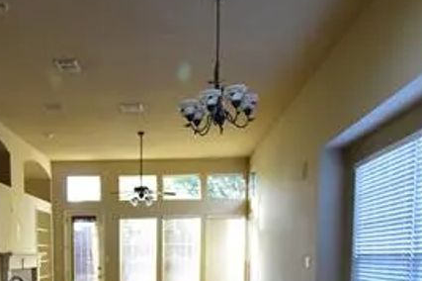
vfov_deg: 33.2
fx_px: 422
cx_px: 135
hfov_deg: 52.0
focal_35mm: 36
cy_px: 292
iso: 1000
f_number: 7.1
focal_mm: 10
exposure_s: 1/15
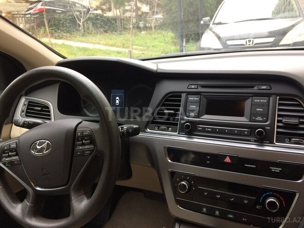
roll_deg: +4.3
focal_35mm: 29
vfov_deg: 48.2
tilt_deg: -19.9
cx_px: 152
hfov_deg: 61.7
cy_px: 114
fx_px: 255
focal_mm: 4.15
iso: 64
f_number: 2.2
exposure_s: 1/33
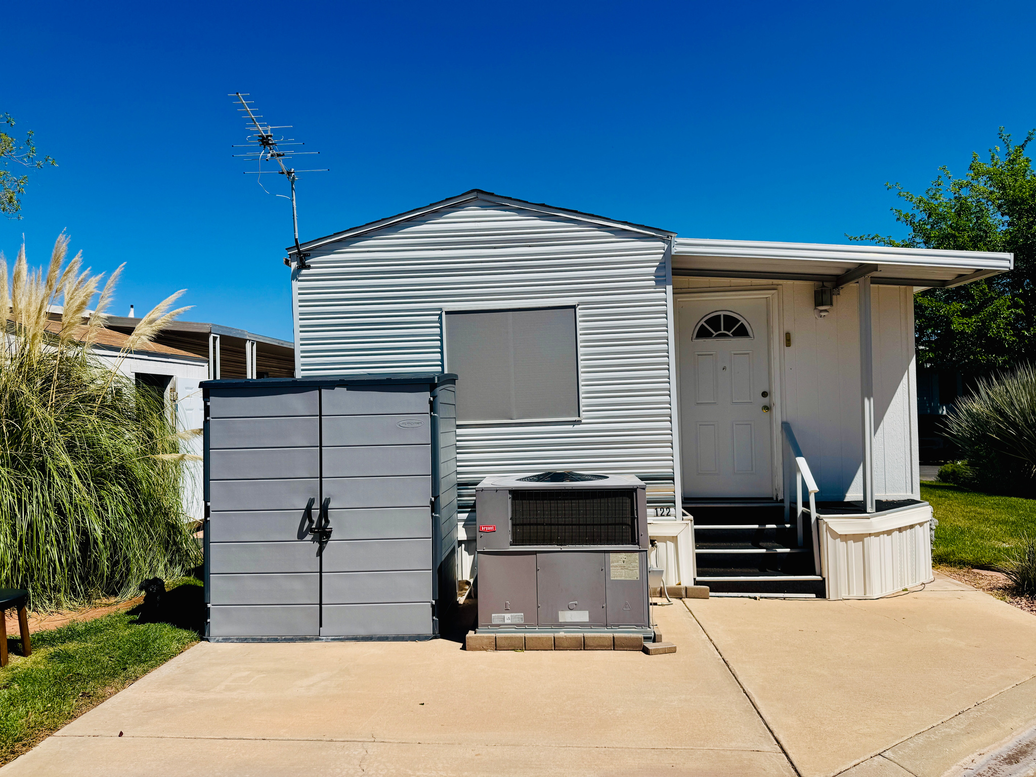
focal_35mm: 24
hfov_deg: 71.6
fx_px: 718
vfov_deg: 56.8
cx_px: 518
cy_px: 388
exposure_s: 1/9009
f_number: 1.78
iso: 80
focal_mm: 6.76
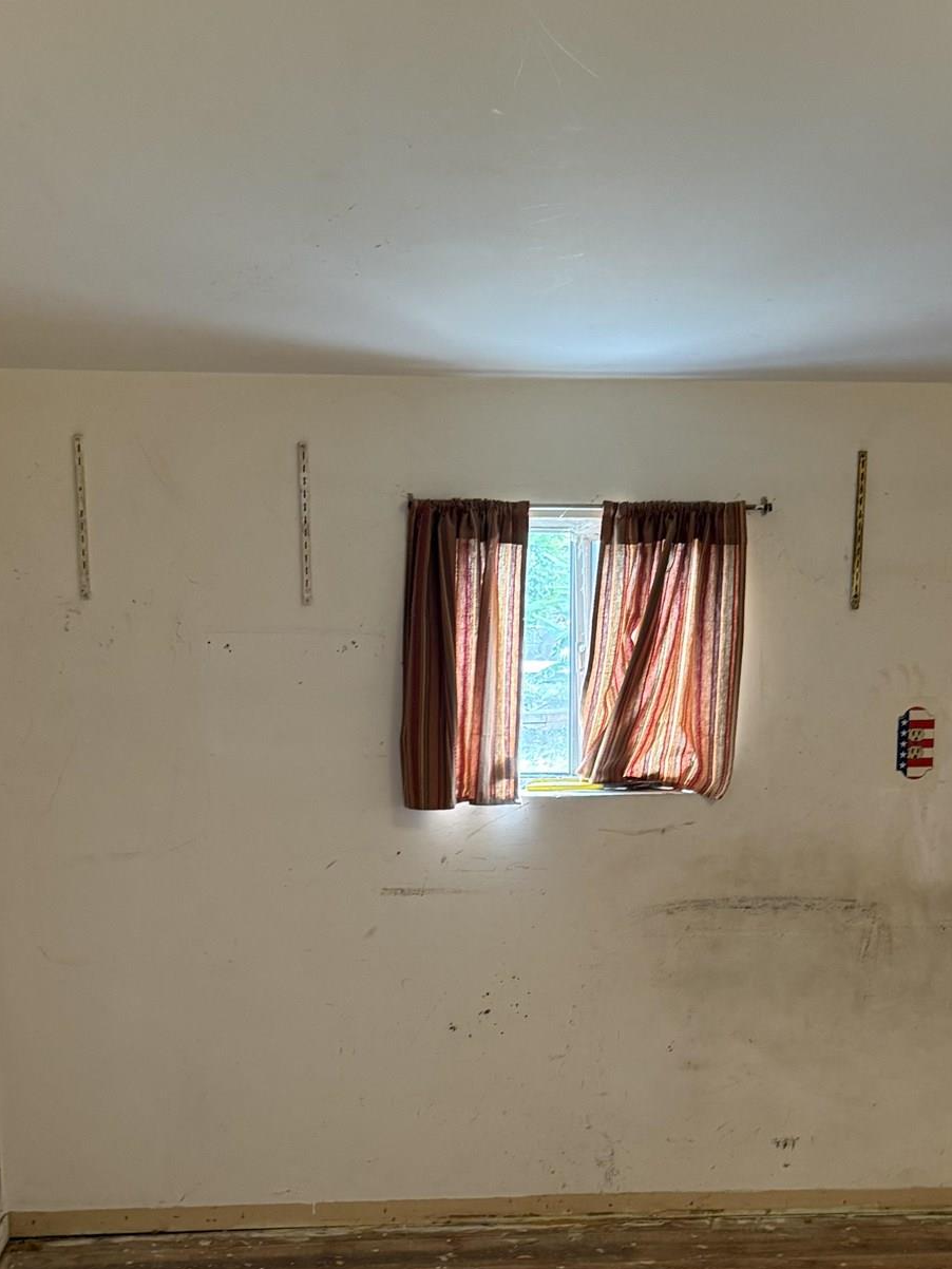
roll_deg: +0.0
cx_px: 598
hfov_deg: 31.4
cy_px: 912
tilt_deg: -11.9
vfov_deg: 40.4
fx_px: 1686
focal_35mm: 46
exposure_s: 1/60
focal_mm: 6.76
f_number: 1.78
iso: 320
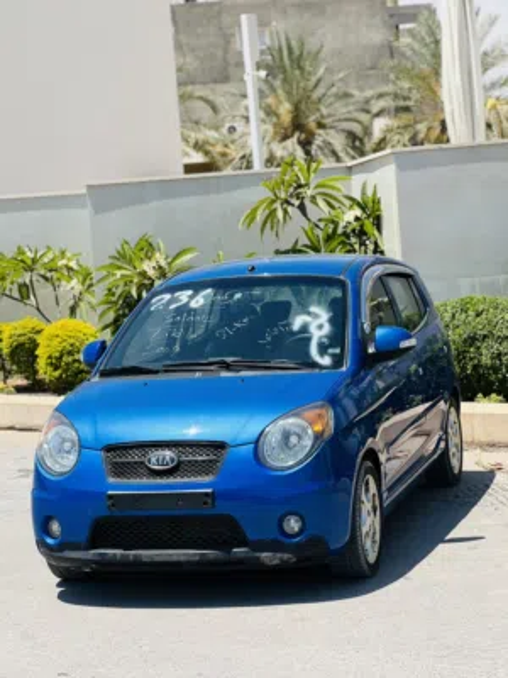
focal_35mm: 77
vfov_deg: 25.3
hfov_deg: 19.1
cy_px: 339
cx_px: 254
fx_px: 1507
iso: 32
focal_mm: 9
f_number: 2.8
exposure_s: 1/626
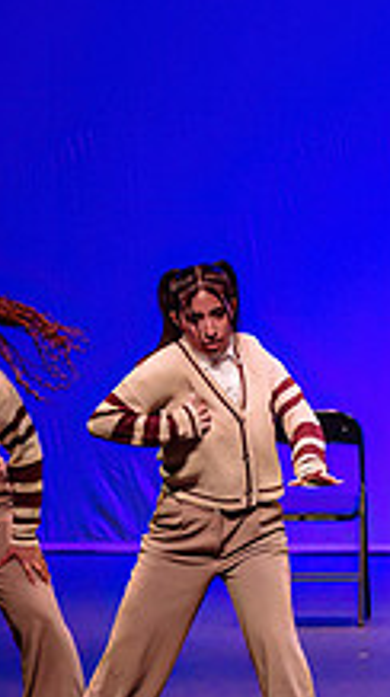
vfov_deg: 7.1
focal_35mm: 305
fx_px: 5629
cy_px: 475
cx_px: 689
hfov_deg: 3.9
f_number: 2.8
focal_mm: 95
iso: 1250
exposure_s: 1/400
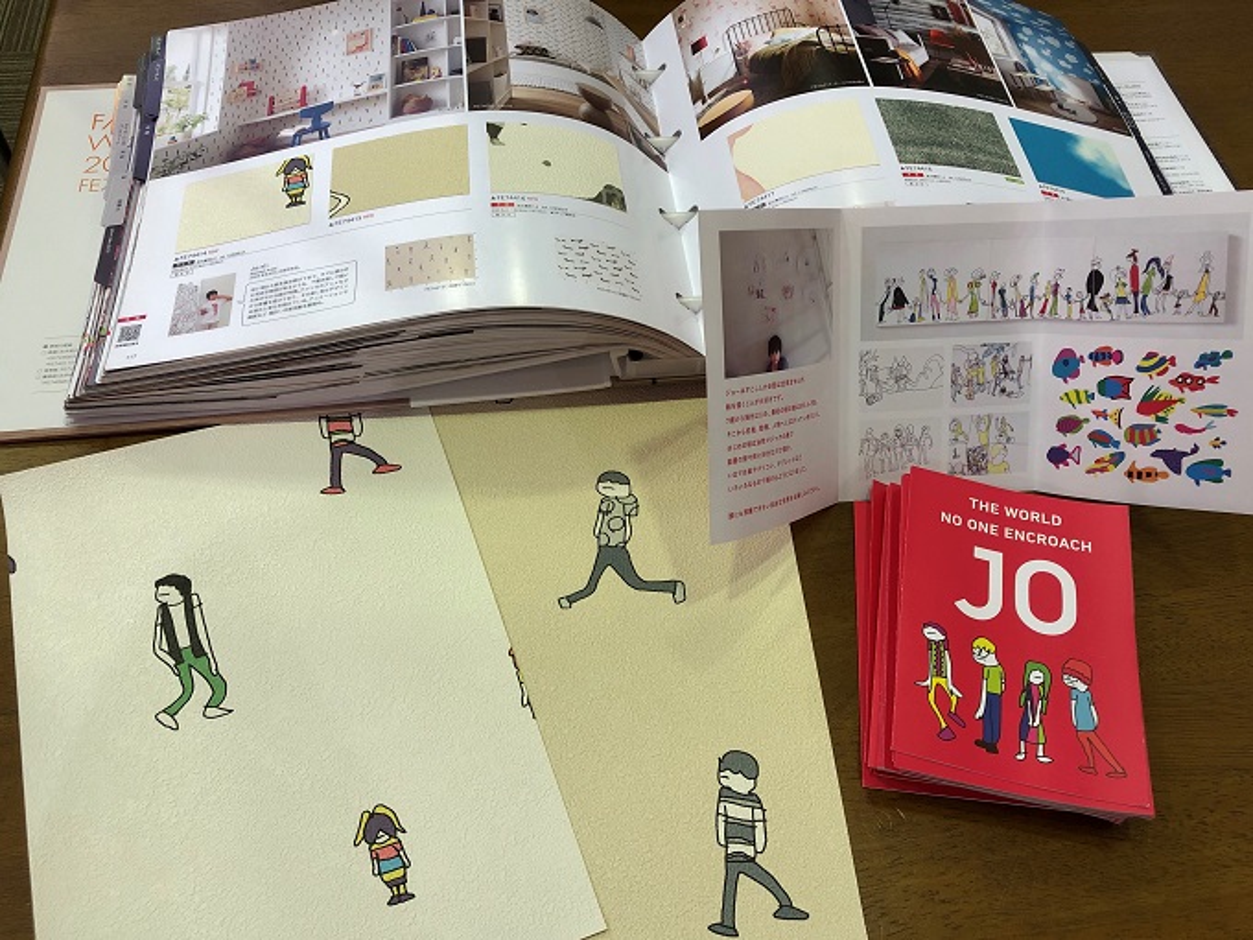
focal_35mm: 28
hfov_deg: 63.4
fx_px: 1014
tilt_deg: -56.0
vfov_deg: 49.7
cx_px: 626
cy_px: 470
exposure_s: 1/40
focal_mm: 3.99
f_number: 1.8
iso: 25
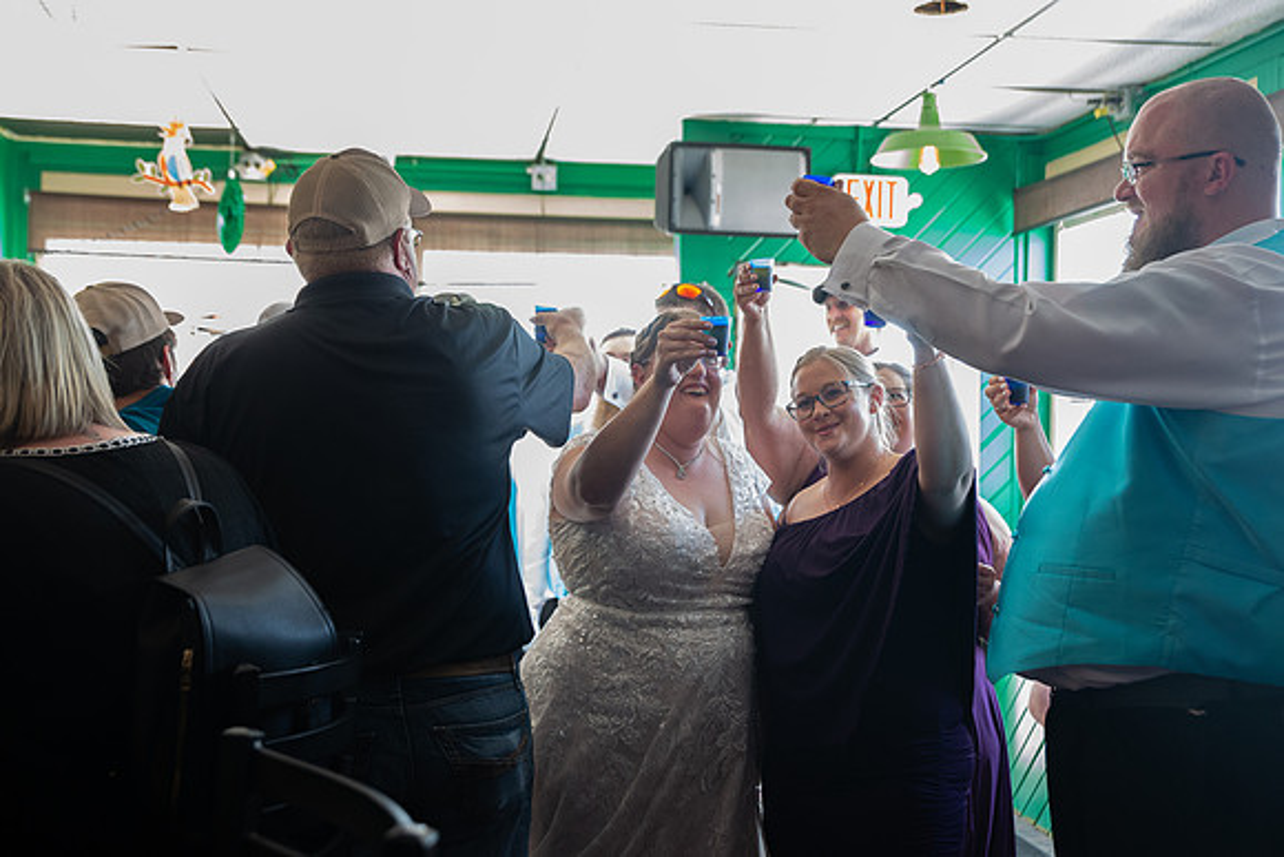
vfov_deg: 32.1
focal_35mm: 42
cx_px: 642
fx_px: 1491
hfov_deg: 46.6
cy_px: 428
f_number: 3.2
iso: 3200
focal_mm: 40
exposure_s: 1/125
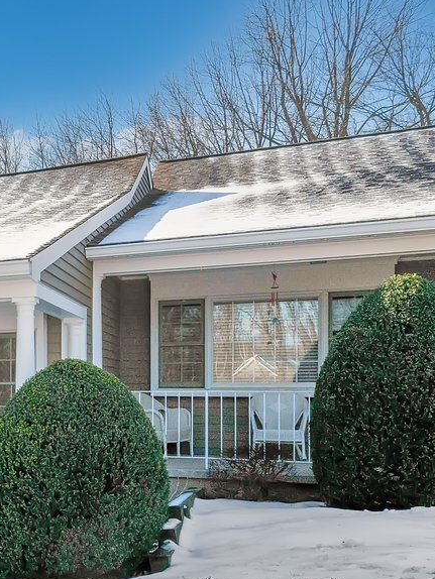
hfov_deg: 22.7
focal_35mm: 48
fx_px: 804
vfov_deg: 39.1
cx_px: -268
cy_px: 394
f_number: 9
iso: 320
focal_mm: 14
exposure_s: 1/1250
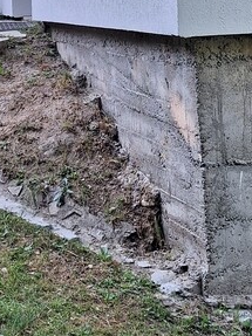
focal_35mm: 82
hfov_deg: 17.9
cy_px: -53
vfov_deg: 22.2
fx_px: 797
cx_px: 86
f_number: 1.8
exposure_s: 1/256
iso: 40
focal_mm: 5.54
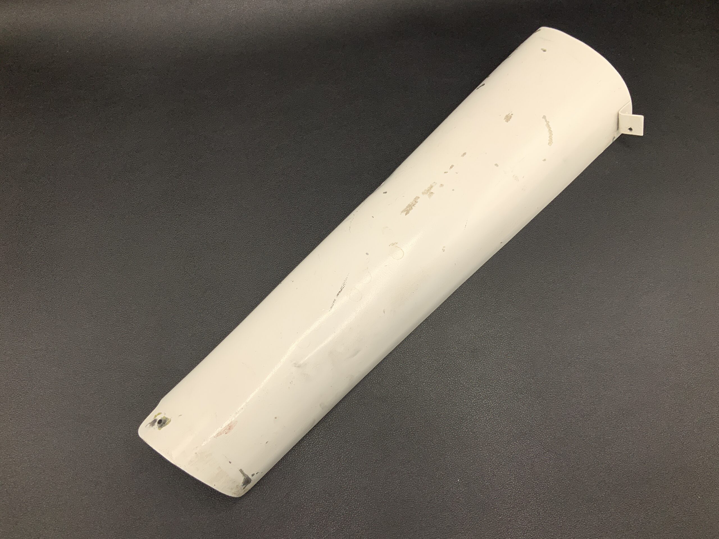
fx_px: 602
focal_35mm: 29
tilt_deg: -69.5
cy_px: 270
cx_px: 360
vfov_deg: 48.2
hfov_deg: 61.7
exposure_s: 1/568
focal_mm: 3
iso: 16
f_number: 1.8
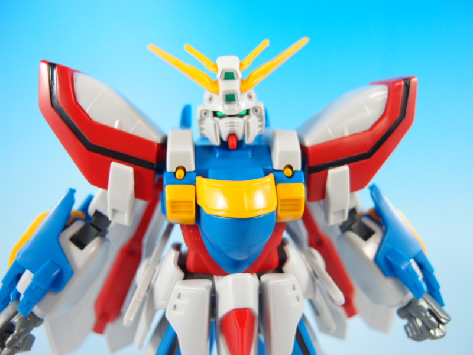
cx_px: 236
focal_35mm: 28
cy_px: 178
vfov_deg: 49.7
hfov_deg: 63.4
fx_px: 383
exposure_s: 1/40
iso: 100
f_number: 1.8
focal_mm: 6
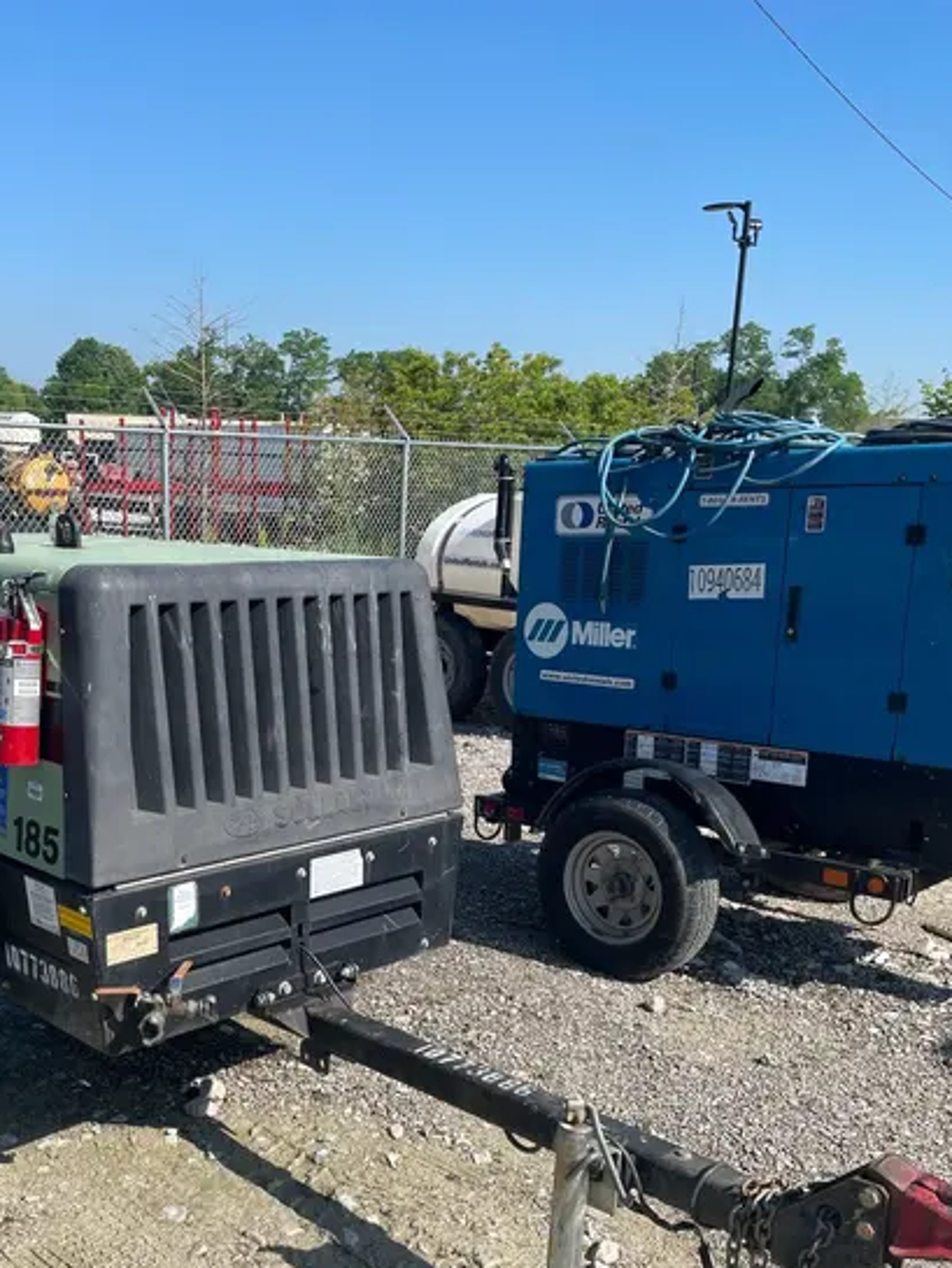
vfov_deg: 51.6
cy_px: 850
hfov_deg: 40.3
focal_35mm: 35
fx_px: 1283
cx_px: 340
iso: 32
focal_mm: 4.2
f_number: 1.6
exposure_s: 1/2681
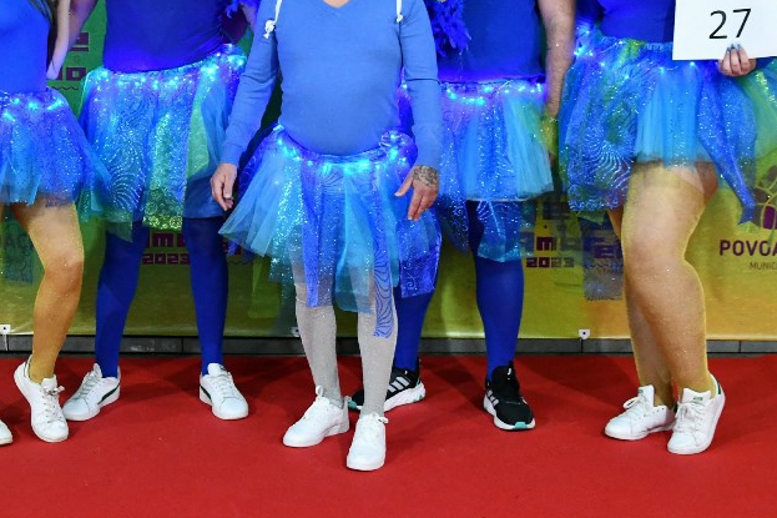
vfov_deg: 18.3
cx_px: 347
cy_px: 132
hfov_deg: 27.3
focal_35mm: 74
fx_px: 1597
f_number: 4.2
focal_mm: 30
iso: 3200
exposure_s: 1/125
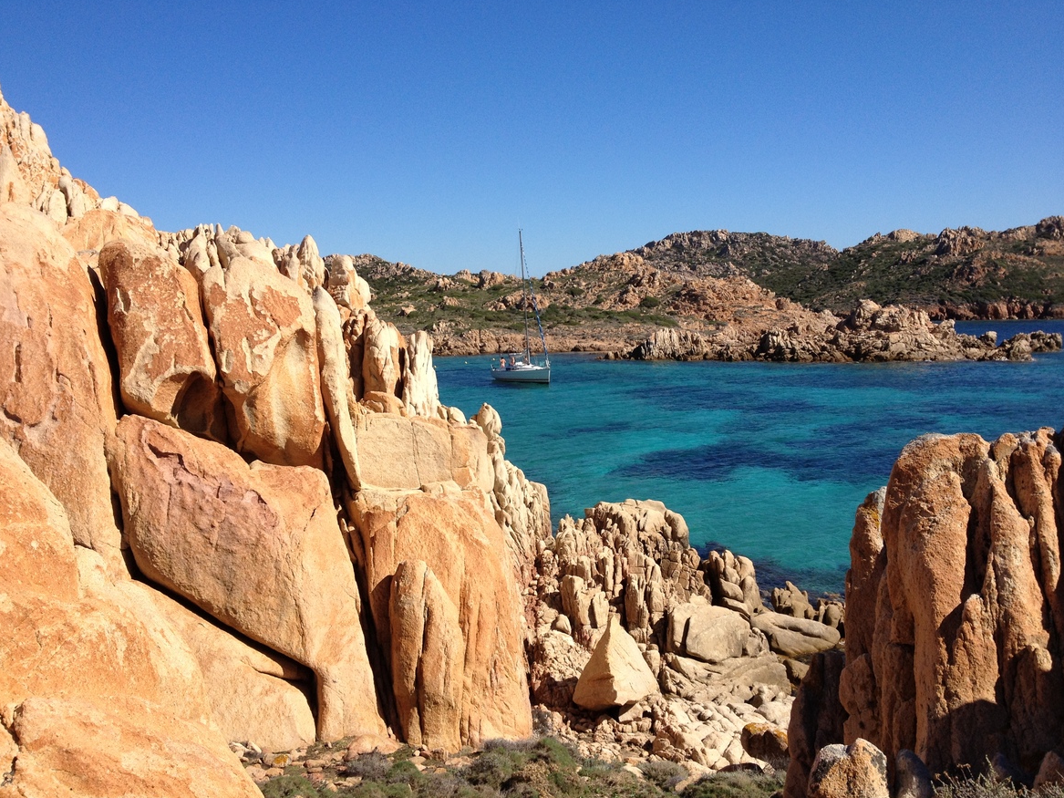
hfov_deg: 51.4
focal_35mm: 36
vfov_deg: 39.7
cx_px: 520
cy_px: 400
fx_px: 1106
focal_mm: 4.28
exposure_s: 1/2123
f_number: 2.4
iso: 64
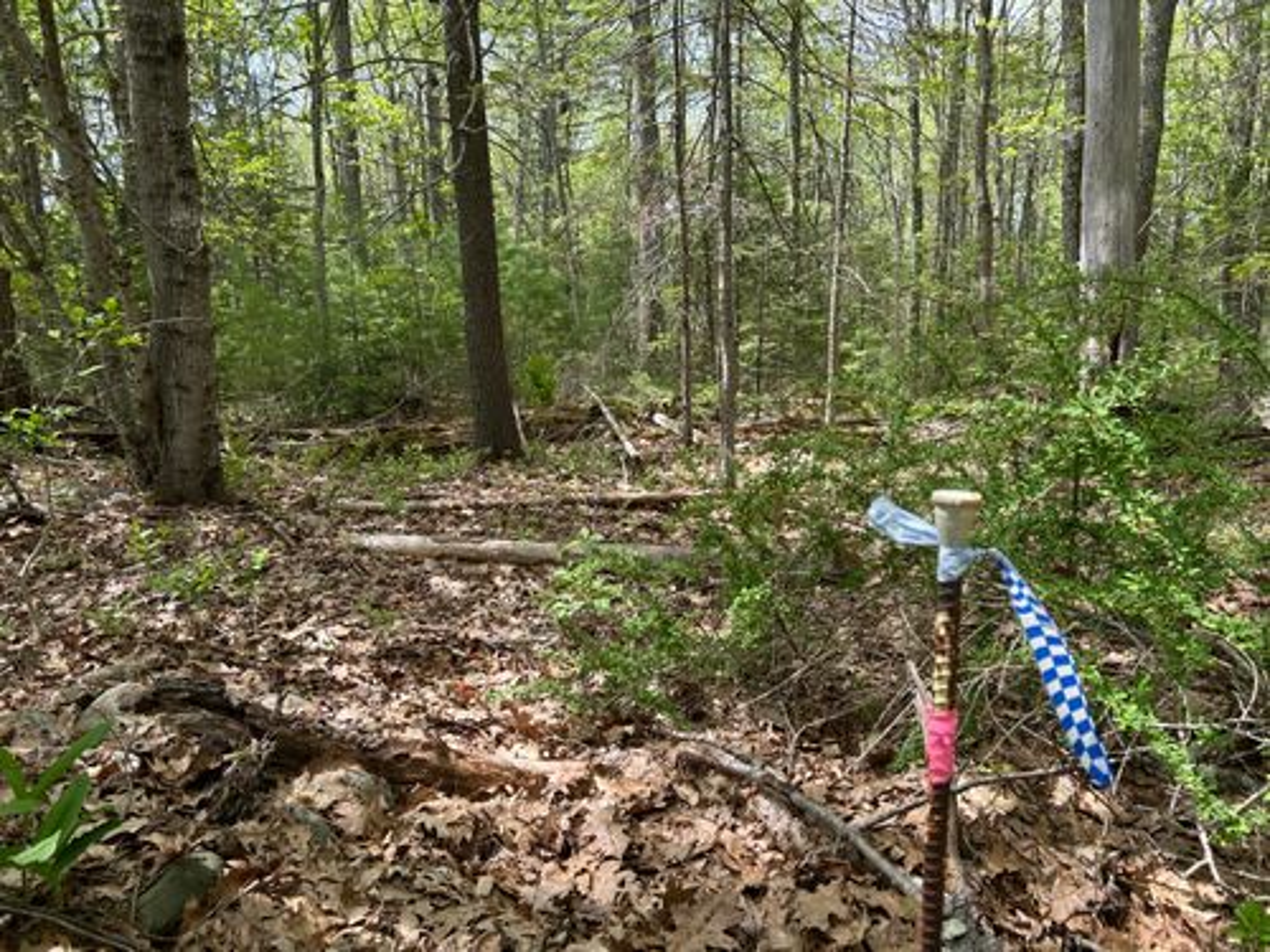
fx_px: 954
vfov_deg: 53.1
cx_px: 635
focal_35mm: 26
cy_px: 476
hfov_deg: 67.3
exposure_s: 1/594
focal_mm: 5.7
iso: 50
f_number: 1.5
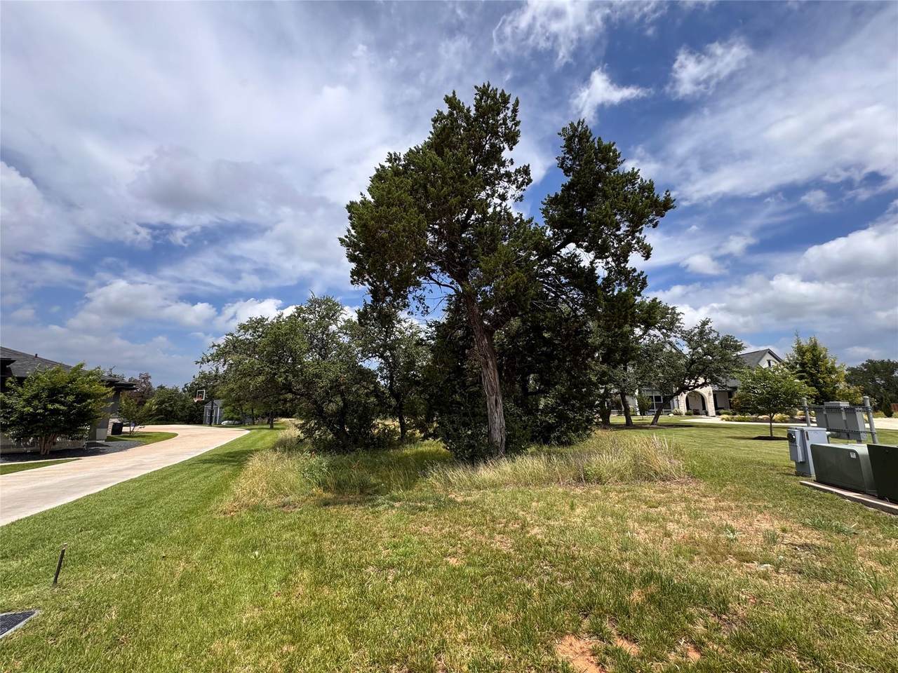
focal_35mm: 14
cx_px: 449
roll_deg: +1.4
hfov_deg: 102.1
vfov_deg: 85.7
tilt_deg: +9.8
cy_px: 336
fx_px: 363
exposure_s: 1/1536
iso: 50
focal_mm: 2.22
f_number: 2.2
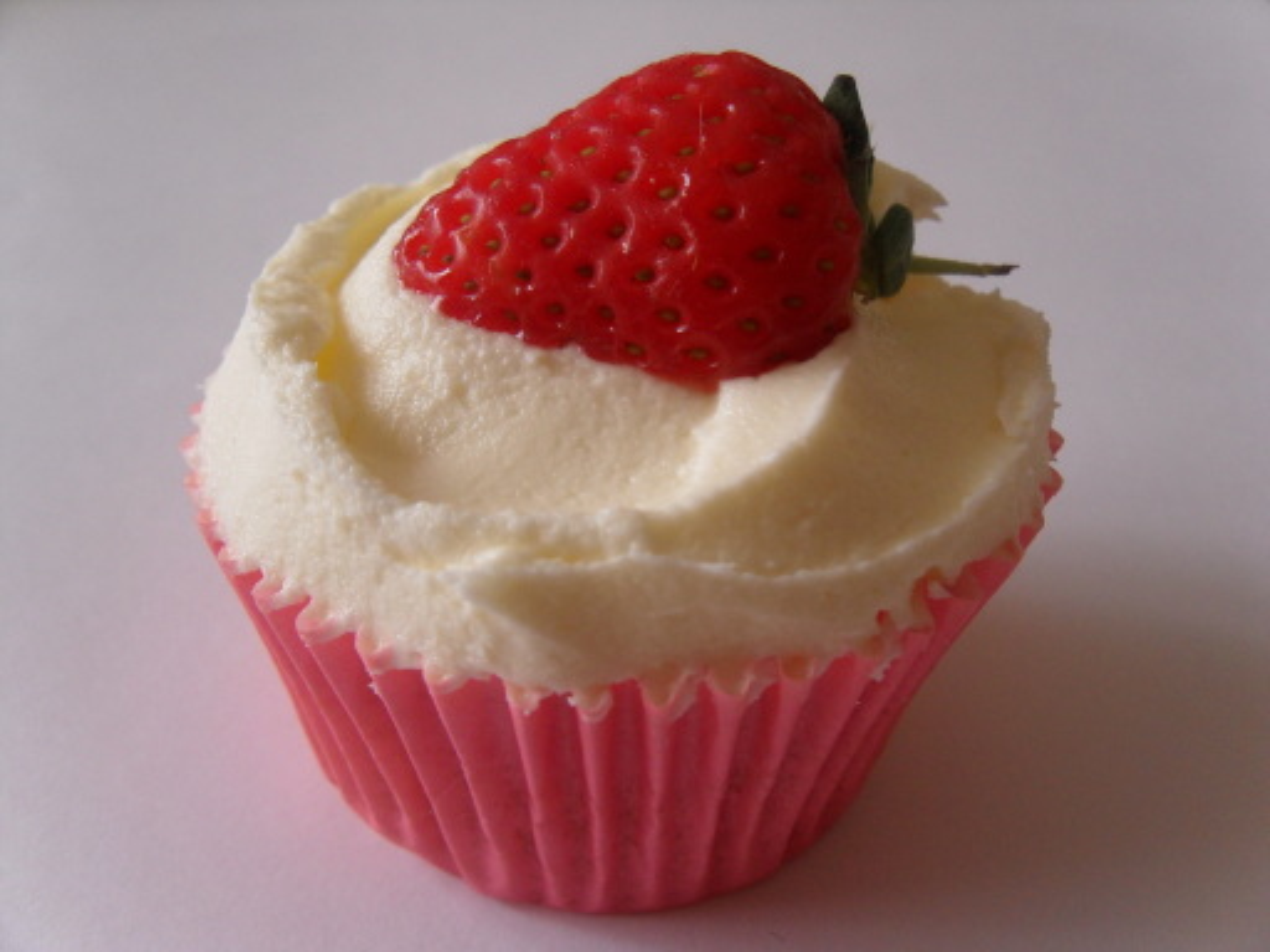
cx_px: 635
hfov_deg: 47.9
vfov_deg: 36.8
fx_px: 1431
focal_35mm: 39
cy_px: 476
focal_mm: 7
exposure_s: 1/45
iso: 200
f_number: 3.7
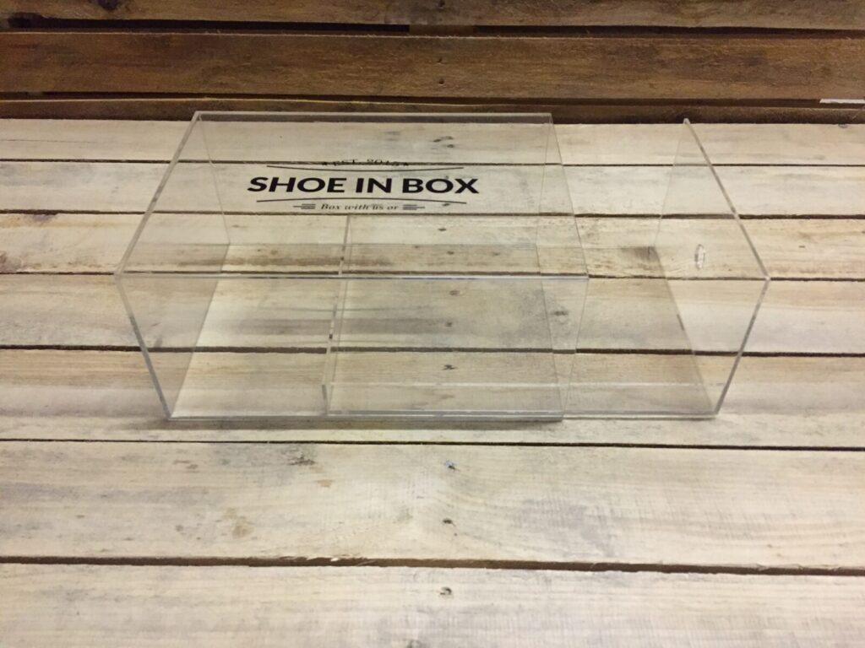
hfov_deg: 61.7
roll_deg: +1.2
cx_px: 432
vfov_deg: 48.2
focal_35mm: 29
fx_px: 725
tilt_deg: -44.7
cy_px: 324
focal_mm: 4.15
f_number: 2.2
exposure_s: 1/17
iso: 320
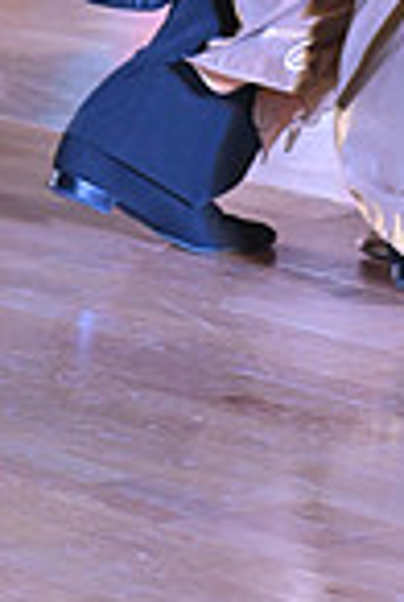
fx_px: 6768
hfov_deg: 3.4
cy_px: -367
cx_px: 369
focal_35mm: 404
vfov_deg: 5.0
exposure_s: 1/400
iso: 5000
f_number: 4
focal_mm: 102
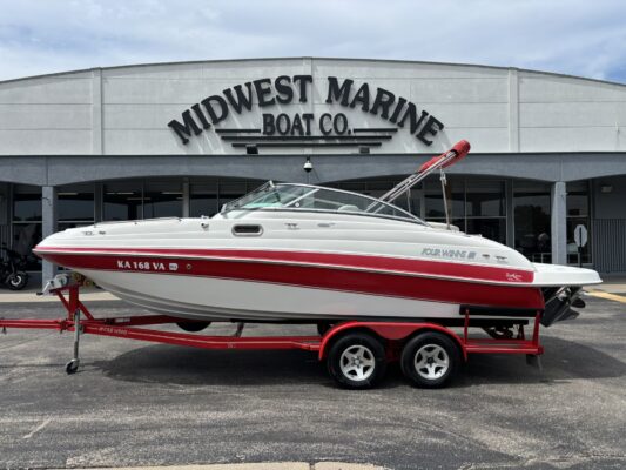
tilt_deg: +5.0
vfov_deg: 53.1
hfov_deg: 67.3
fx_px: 470
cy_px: 235
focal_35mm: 26
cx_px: 313
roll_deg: +1.6
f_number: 1.6
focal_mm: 5.96
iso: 50
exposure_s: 1/5348
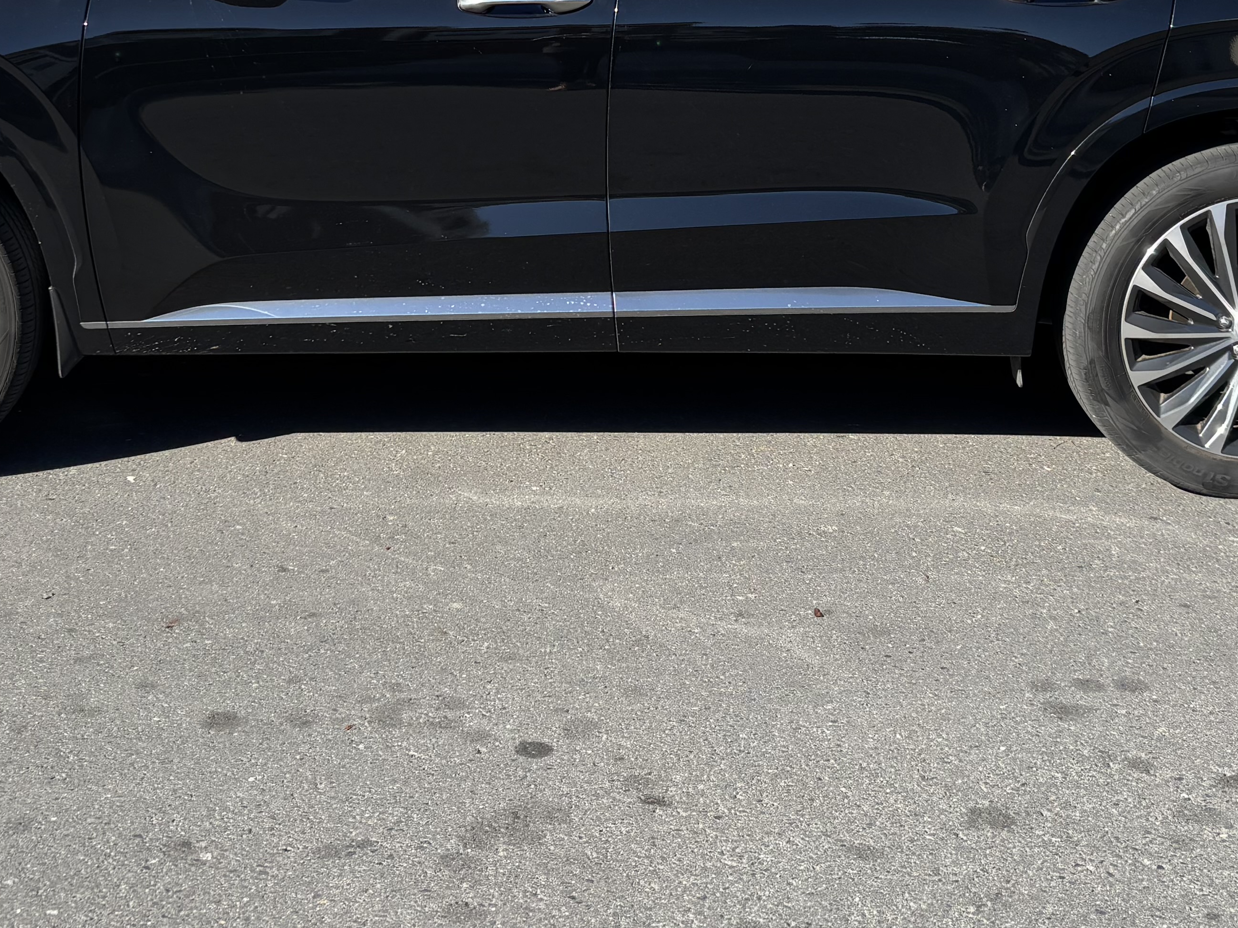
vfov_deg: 24.5
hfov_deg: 33.8
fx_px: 2039
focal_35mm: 57
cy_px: 4
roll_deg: -1.3
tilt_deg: -8.1
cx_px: 583
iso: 50
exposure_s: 1/1399
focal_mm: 5.96
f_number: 1.6
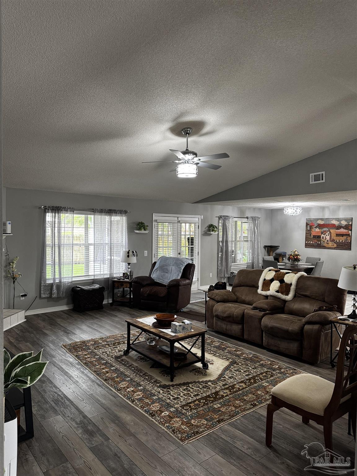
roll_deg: -1.2
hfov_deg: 56.8
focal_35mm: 24
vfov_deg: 71.6
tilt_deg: -1.2
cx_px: 178
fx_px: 330
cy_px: 238
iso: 250
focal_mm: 6.76
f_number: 1.78
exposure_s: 1/60
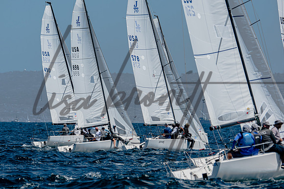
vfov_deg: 3.4
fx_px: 3208
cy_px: 95
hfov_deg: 5.1
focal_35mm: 407
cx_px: 130
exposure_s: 1/2000
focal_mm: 250
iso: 200
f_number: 5.6
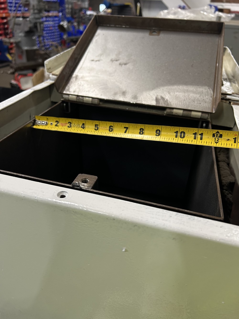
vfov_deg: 67.3
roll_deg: -3.5
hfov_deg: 53.1
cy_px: 160
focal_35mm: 26
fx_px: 239
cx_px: 120
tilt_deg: -31.8
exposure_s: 1/60
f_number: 1.5
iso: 160
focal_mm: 5.7
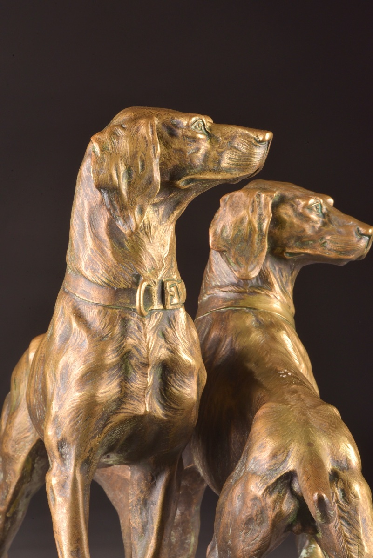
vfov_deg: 6.9
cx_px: 186
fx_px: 4658
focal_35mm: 300
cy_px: 279
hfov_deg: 4.6
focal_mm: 300
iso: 400
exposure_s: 1/125
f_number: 25
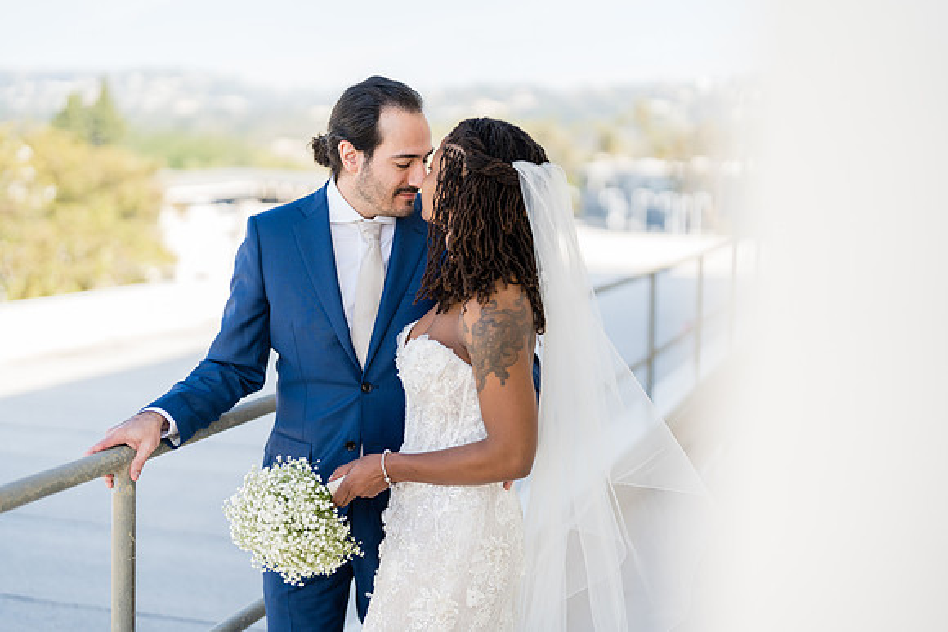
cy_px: 316
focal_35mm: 50
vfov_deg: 27.0
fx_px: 1317
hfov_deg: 39.6
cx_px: 474
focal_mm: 50
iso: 100
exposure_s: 1/1600
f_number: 1.2
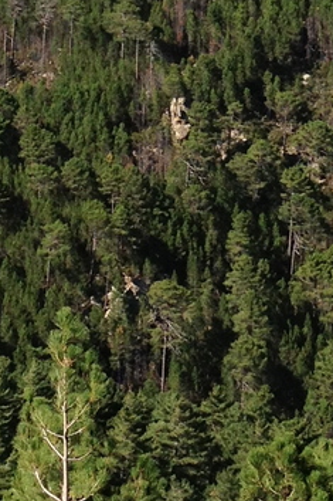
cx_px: 227
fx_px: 2291
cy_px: -92
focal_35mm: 165
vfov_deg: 12.2
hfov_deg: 8.3
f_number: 2.4
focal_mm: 4.28
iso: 64
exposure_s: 1/1453
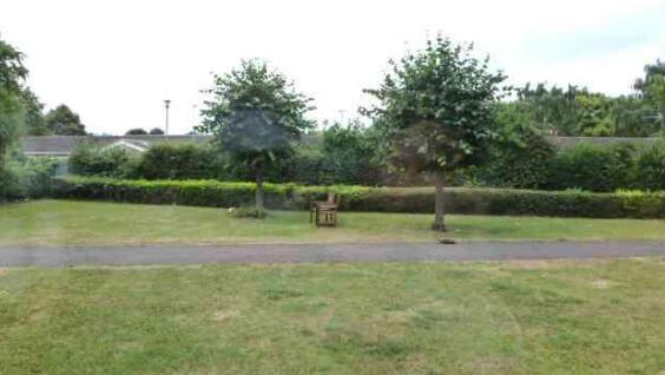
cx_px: 334
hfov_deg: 69.8
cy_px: 177
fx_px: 476
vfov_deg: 42.9
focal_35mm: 27
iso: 160
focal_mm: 4.3
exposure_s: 1/400
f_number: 4
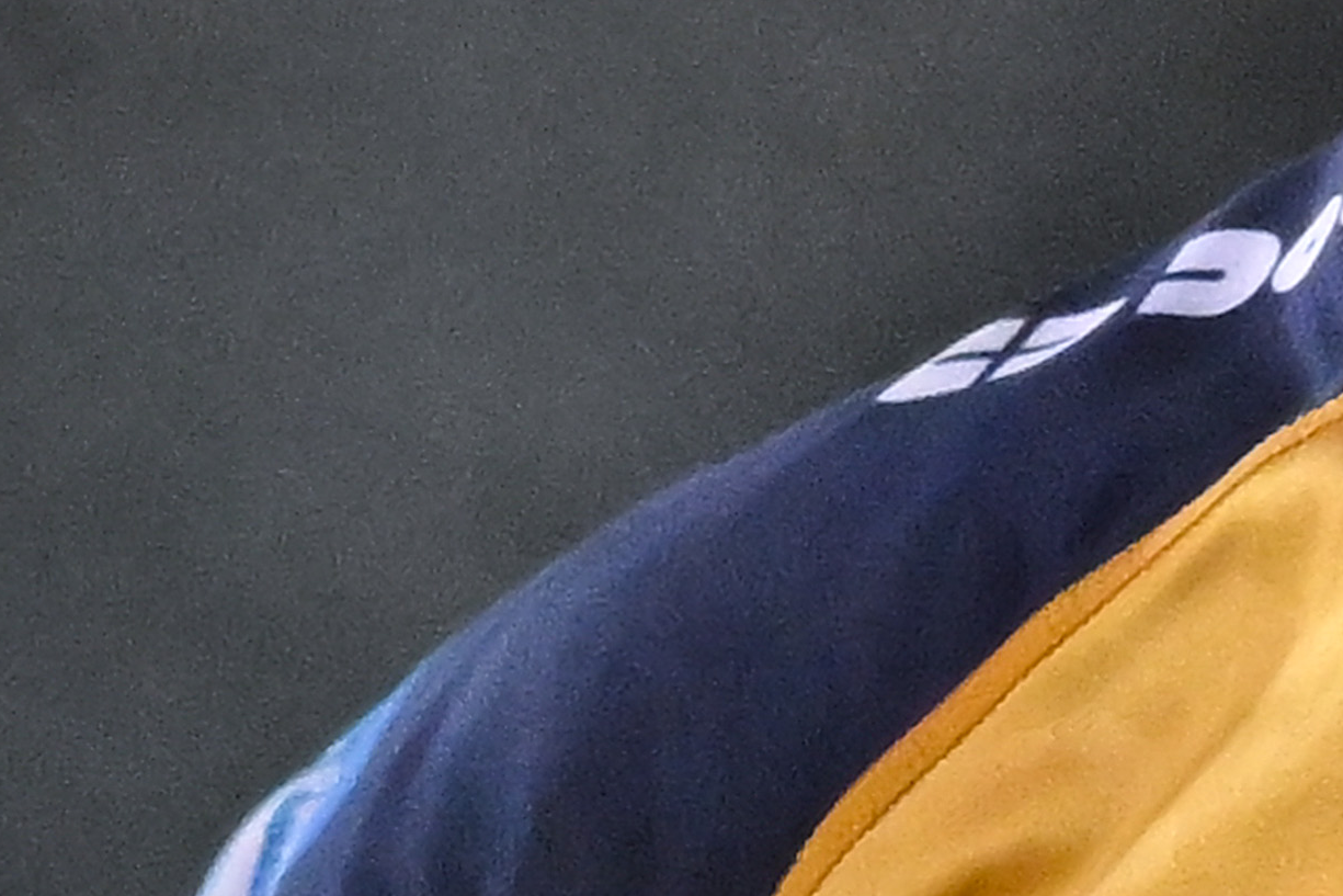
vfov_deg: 0.5
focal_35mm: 2696
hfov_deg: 0.8
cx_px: 1749
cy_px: -796
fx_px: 100581
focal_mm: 400
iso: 4000
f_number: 2.8
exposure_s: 1/1250
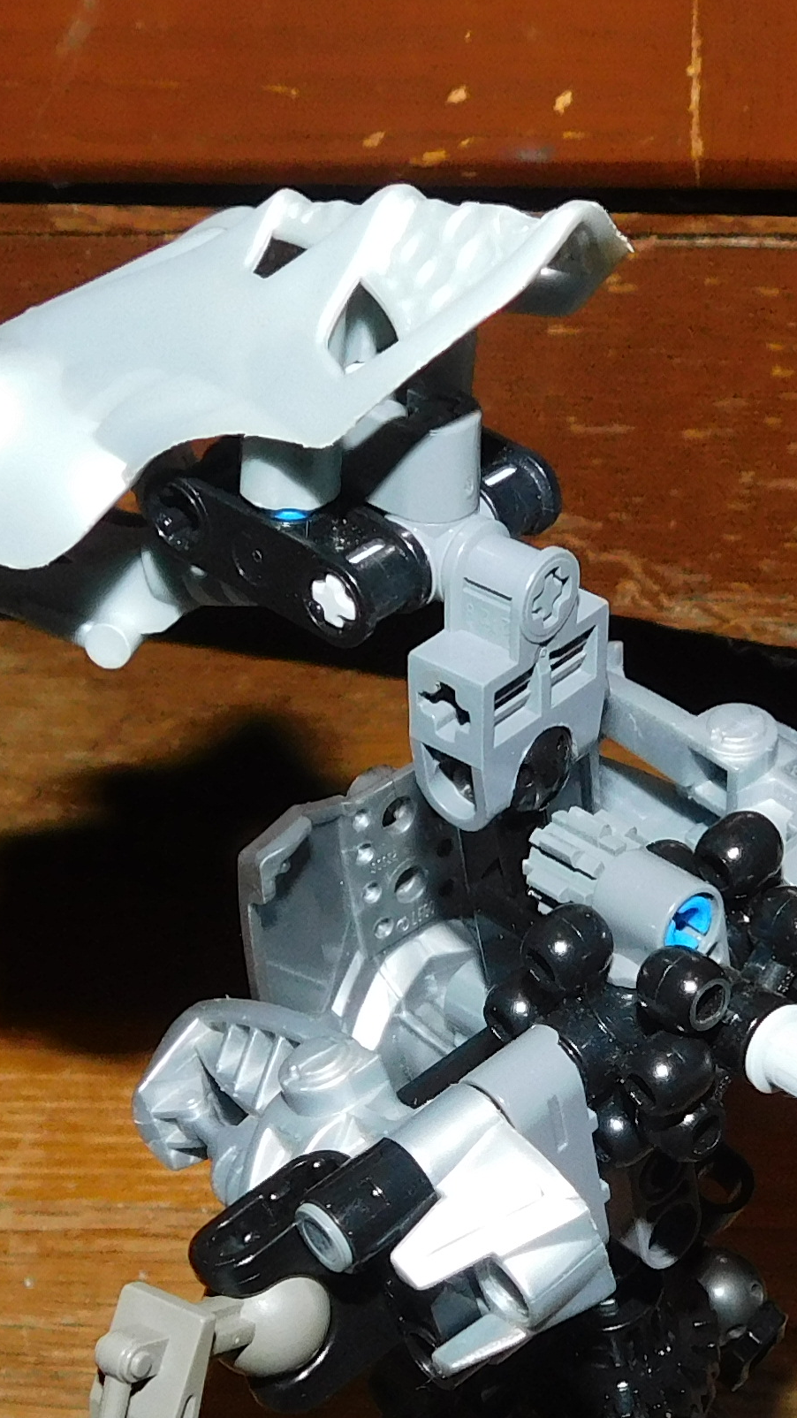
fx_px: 2706
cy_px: 1128
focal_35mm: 72
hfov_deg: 16.7
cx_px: 570
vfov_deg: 28.7
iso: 200
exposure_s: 1/30
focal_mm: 4
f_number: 3
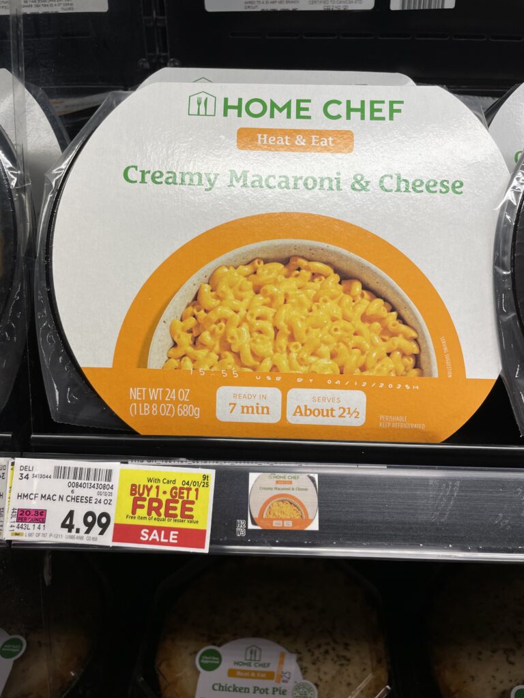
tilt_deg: -31.6
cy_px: 349
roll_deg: +0.5
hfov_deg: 53.1
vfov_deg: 67.3
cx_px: 262
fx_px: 525
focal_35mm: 26
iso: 32
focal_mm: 4.2
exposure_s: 1/295
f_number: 1.6
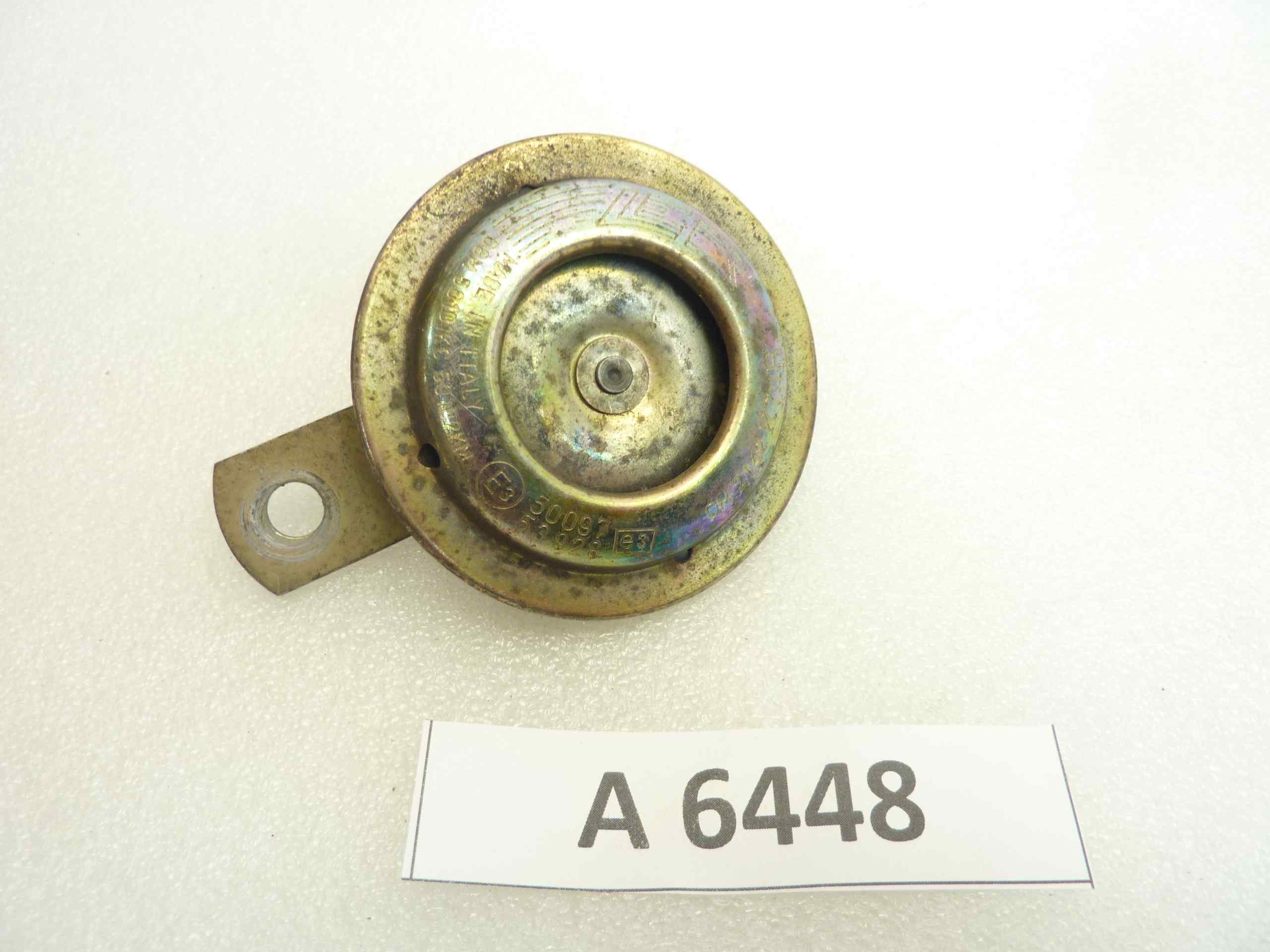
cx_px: 635
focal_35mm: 25
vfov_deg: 54.9
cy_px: 476
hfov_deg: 69.4
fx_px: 917
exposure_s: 1/15
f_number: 3.3
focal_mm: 4.1
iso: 80
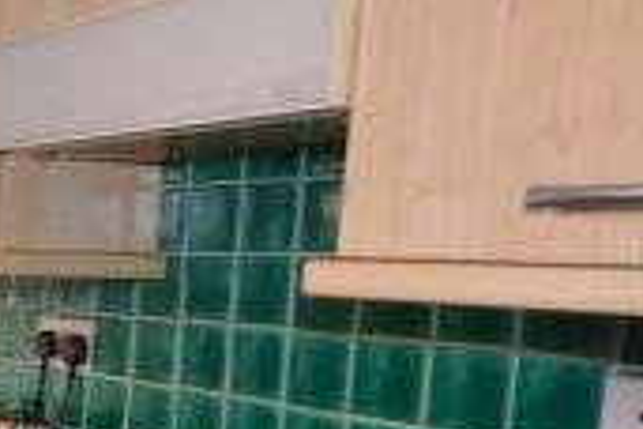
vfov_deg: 20.4
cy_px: 337
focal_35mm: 66
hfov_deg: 23.1
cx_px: -378
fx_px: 1178
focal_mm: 11.5
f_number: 4.2
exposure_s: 1/60
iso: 900
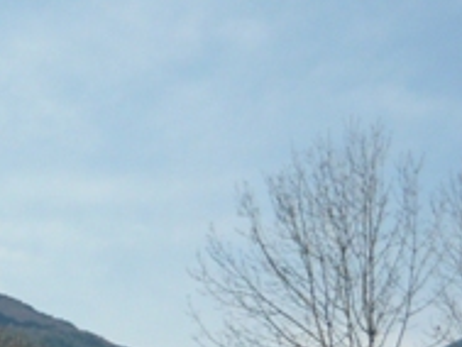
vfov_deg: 10.0
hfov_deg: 12.8
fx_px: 1977
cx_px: -193
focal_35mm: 148
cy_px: 296
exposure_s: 1/250
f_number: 8
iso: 100
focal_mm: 5.5
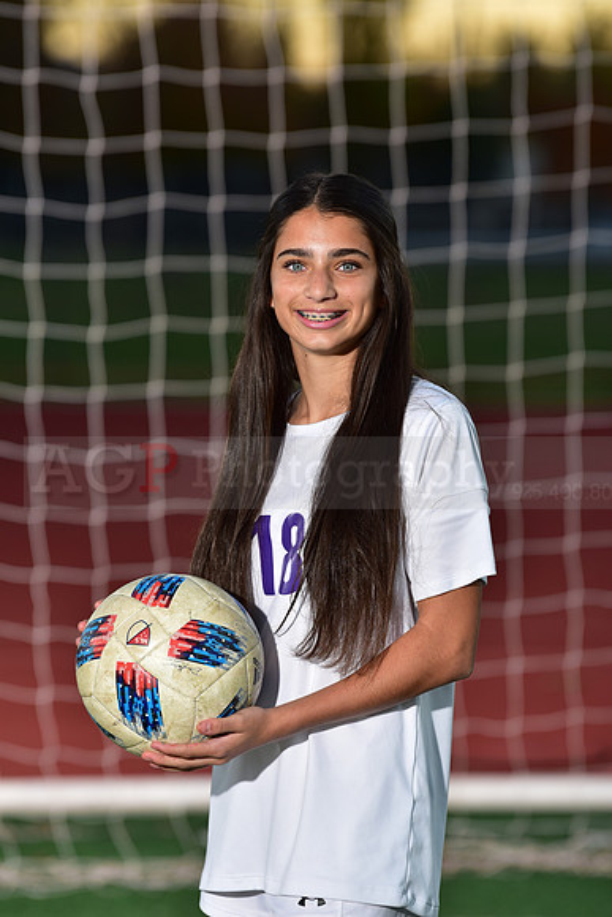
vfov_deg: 10.3
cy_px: 458
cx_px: 306
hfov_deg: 6.9
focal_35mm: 200
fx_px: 5097
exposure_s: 1/200
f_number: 4.5
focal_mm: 200
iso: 250
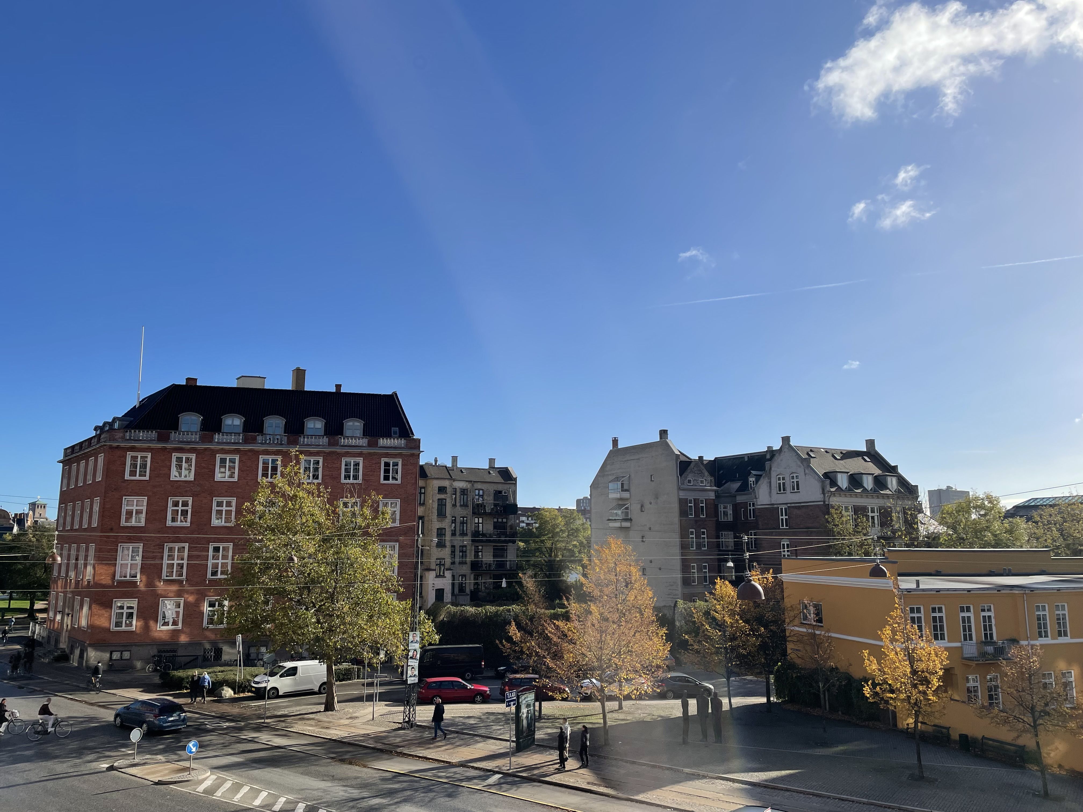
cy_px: 406
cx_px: 542
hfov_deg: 67.3
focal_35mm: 26
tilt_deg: +10.1
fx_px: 813
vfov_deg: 53.1
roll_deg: +0.5
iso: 32
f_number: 1.6
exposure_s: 1/4831
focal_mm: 4.2
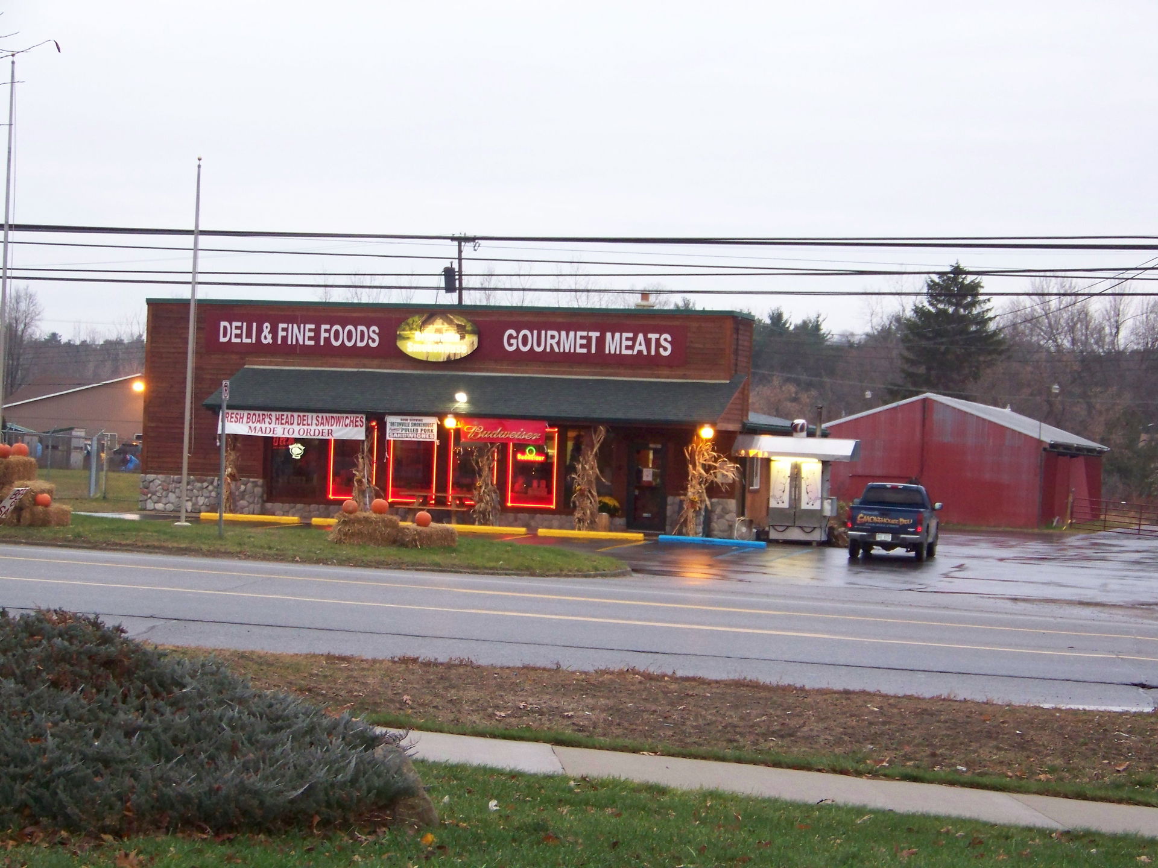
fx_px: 2910
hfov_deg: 22.5
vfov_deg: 17.0
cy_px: 434
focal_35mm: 87
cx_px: 579
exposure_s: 1/40
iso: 200
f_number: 3.2
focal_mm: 14.6
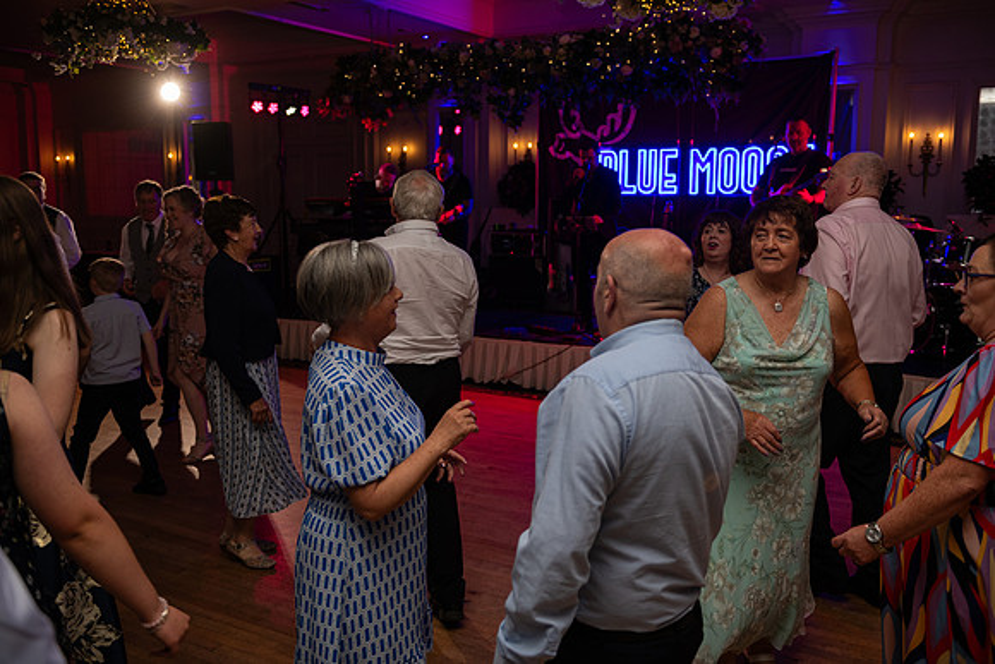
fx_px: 885
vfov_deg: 41.1
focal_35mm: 32
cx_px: 498
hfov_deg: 58.7
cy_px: 332
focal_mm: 32
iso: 500
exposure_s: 1/160
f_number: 3.5
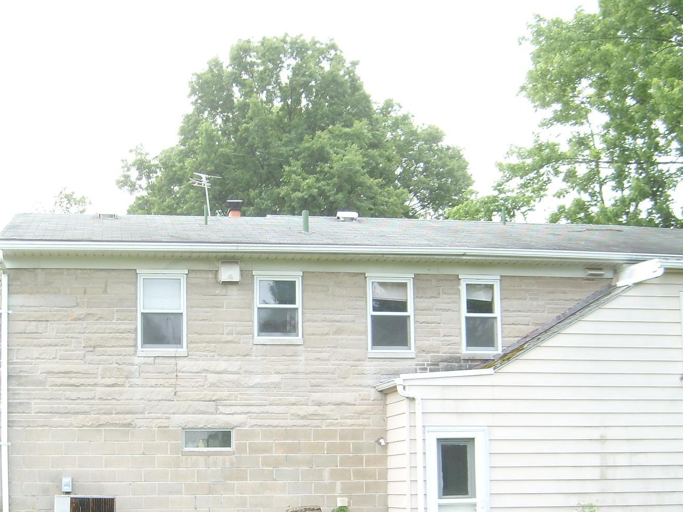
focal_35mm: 55
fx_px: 1085
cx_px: 284
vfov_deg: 26.2
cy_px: 379
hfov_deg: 34.9
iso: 50
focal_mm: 5.8
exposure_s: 1/309
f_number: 2.8
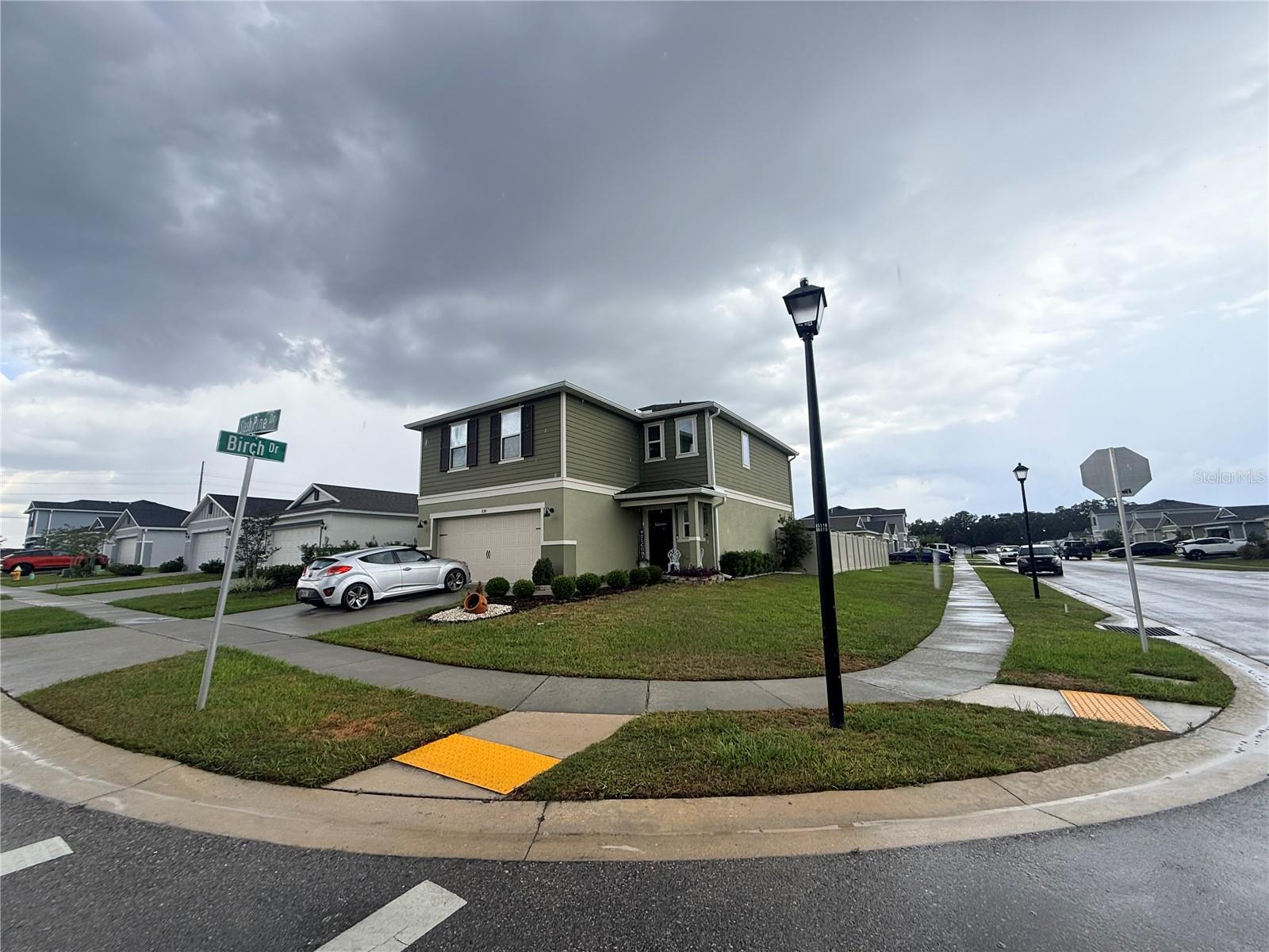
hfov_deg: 102.1
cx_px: 634
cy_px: 476
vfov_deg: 85.7
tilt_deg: +8.5
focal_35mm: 14
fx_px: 513
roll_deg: +0.6
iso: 50
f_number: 2.2
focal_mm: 2.22
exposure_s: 1/820
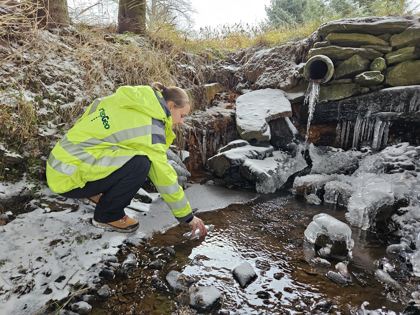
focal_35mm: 23
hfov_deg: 73.9
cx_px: 210
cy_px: 158
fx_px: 279
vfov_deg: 58.9
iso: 200
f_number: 1.8
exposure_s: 1/190
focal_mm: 5.4
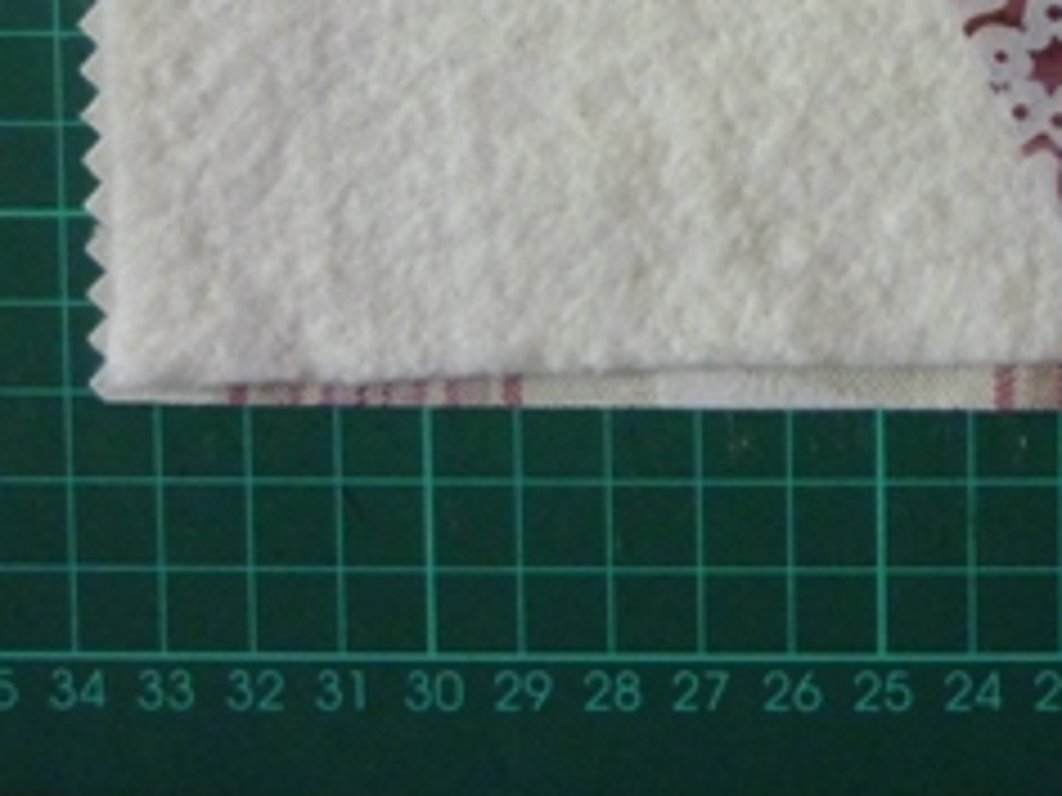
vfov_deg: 16.7
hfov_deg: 22.5
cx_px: 1022
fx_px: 2577
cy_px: -202
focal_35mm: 84
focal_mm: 5.5
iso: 320
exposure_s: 1/30
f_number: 2.8
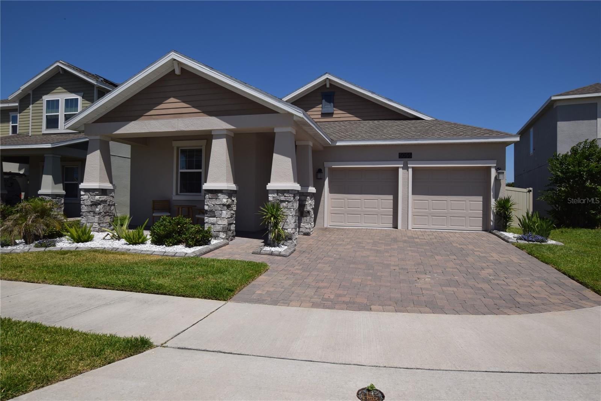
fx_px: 350
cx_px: 300
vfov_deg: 59.5
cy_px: 200
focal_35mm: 21
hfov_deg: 81.2
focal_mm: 14
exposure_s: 1/200
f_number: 13
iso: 100
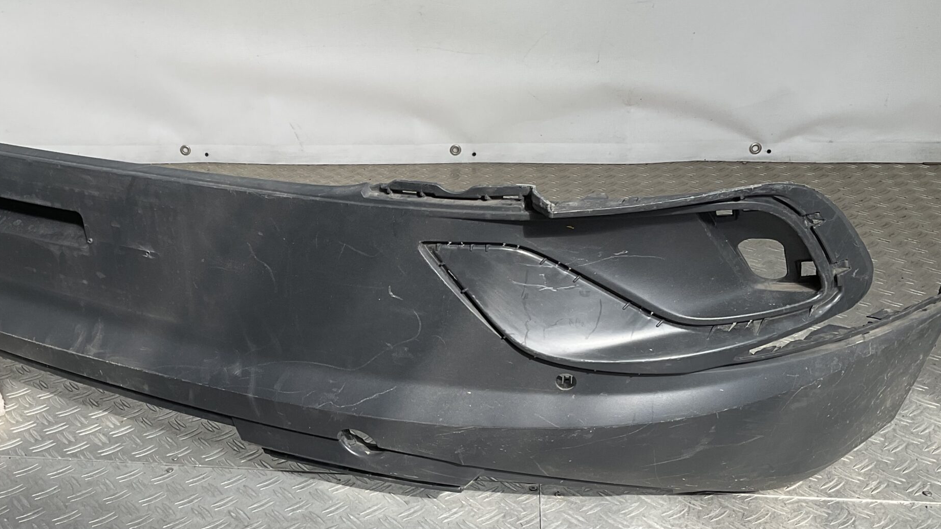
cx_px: 331
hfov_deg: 45.8
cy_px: 307
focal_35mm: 44
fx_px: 1098
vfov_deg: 27.1
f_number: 1.8
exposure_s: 1/318
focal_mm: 3
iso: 16
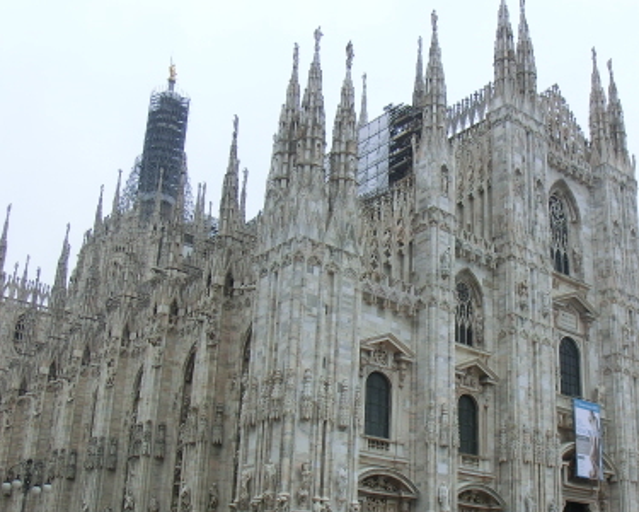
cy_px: 335
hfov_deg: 37.0
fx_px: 946
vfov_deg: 30.1
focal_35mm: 50
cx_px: 419
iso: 100
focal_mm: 5.25
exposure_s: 1/200
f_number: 3.5
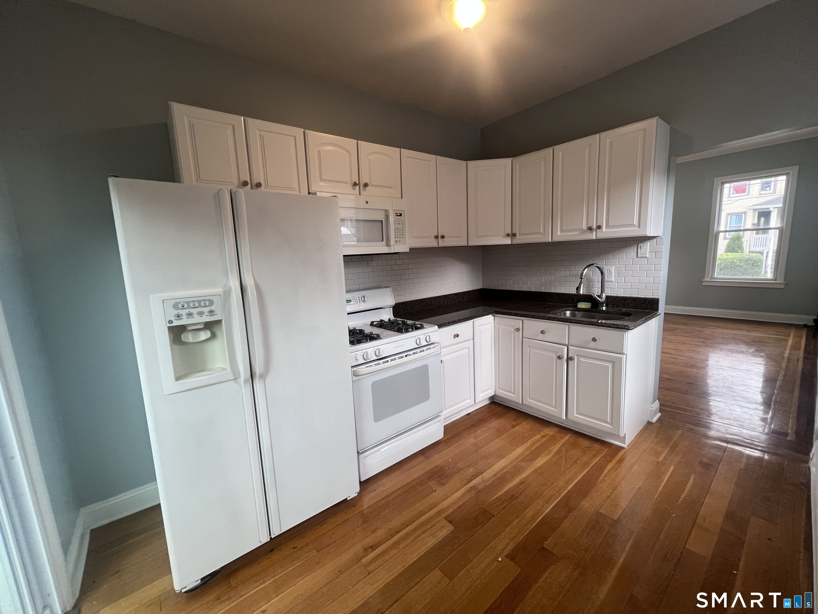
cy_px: 307
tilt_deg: -10.7
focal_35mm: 13
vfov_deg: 89.9
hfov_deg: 106.2
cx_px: 409
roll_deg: +3.1
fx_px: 307
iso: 160
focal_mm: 1.57
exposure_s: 1/60
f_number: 1.8
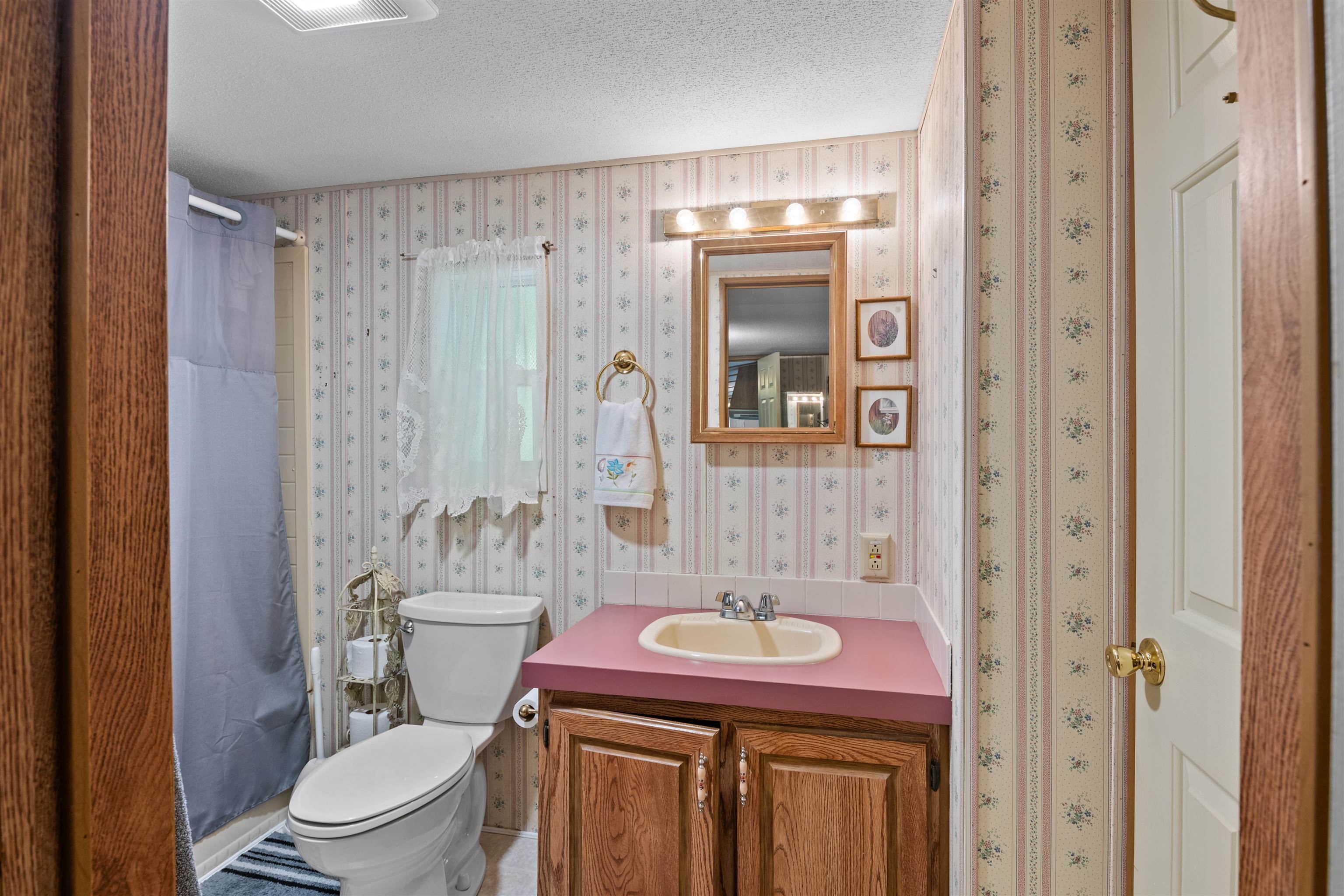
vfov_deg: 67.4
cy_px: 448
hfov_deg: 90.0
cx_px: 672
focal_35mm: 18
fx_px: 672
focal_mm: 18
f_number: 11
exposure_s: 1/1.67
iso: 320
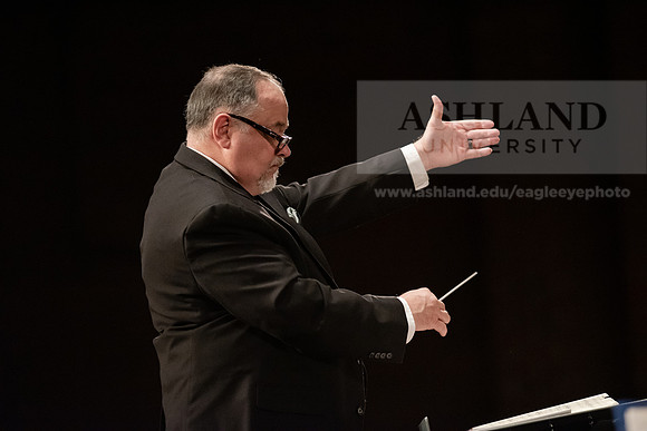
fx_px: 5393
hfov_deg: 6.9
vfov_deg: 4.6
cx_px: 324
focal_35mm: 300
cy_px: 216
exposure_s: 1/320
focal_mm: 300
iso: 5000
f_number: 2.8
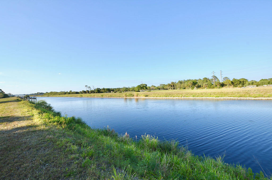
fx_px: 113
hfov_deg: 100.5
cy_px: 90
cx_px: 136
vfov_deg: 77.1
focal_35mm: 15
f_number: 8
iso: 160
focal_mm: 10
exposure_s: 1/250
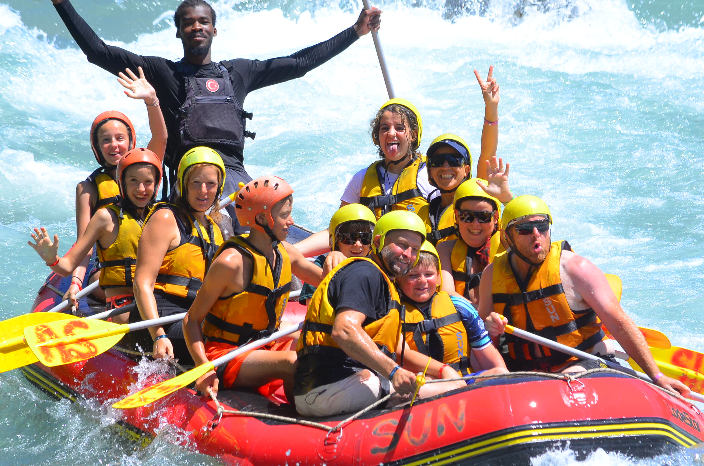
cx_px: 352
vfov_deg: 3.3
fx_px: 8196
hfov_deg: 4.9
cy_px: 233
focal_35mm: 420
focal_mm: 280
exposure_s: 1/800
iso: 800
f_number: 13
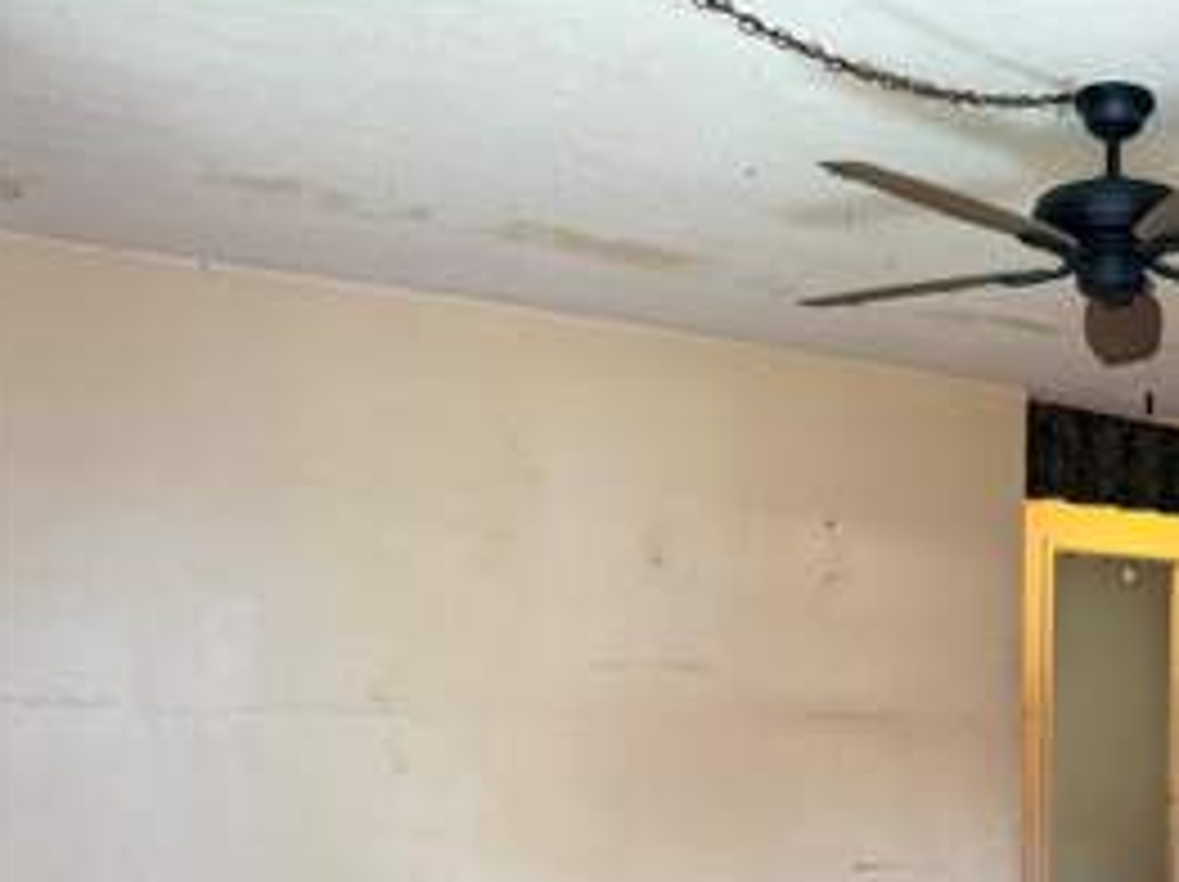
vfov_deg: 31.3
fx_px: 1497
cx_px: 1058
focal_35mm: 44
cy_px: 792
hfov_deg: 39.9
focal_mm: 6.76
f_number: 1.78
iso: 200
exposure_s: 1/105
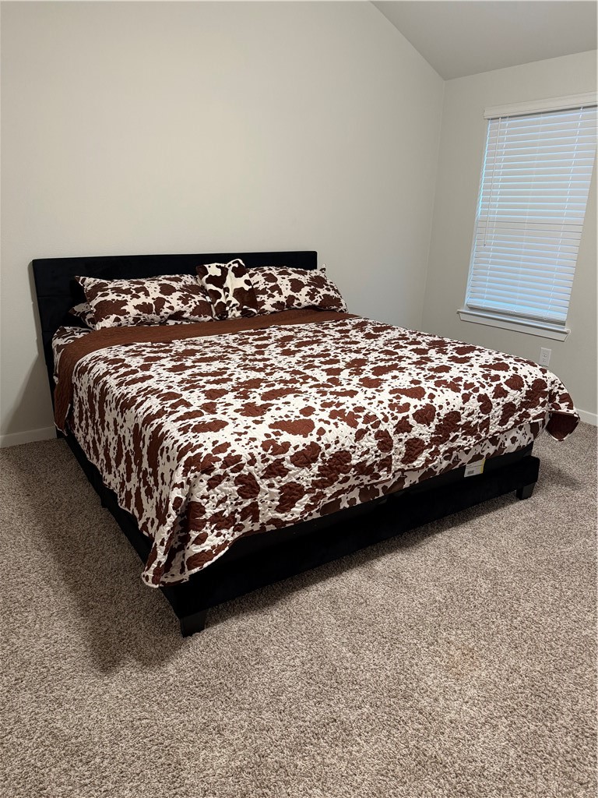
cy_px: 399
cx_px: 299
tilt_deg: -20.0
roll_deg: -0.6
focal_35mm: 24
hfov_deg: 56.8
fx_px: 553
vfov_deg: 71.6
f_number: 1.78
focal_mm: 6.76
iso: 250
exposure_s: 1/60
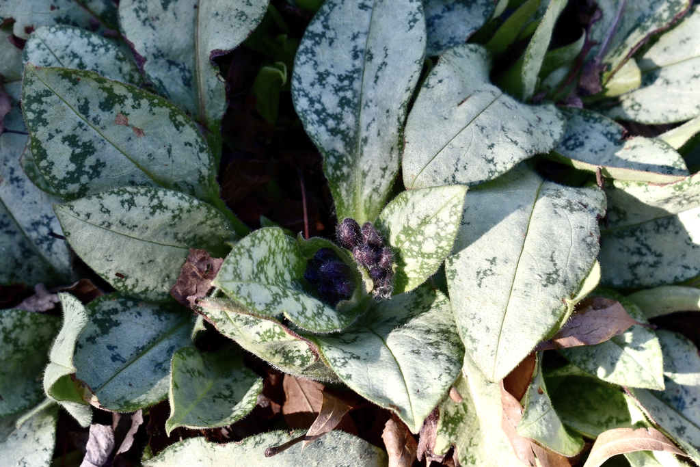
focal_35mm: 82
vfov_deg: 16.6
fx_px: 1604
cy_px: 234
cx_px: 350
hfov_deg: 24.6
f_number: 8
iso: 400
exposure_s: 1/250
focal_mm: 55
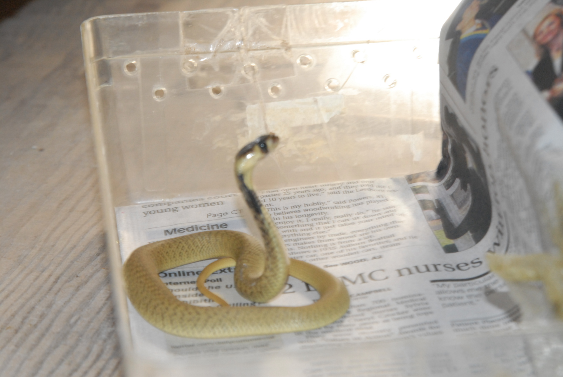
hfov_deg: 18.2
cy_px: 188
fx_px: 1762
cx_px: 282
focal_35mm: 112
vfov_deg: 12.2
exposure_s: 1/50
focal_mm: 75
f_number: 9
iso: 1100
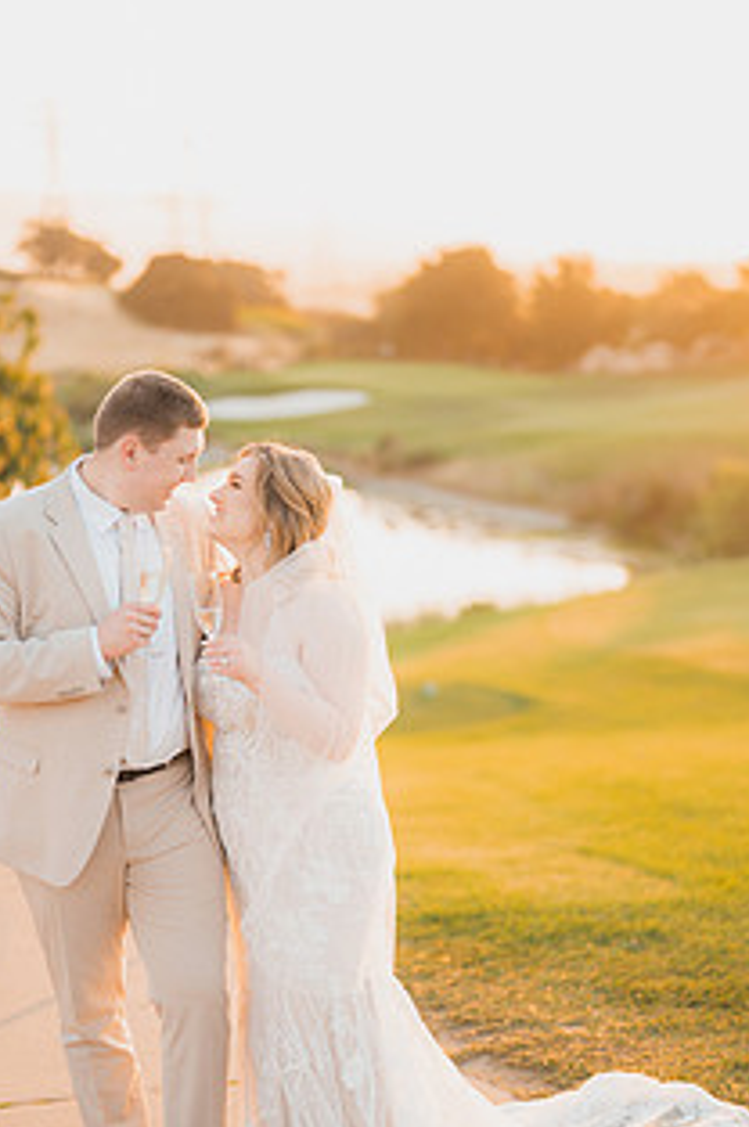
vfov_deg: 28.0
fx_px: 2252
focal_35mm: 72
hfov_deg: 18.9
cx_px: 320
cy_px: 677
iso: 125
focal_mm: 50
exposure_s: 1/500
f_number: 1.2
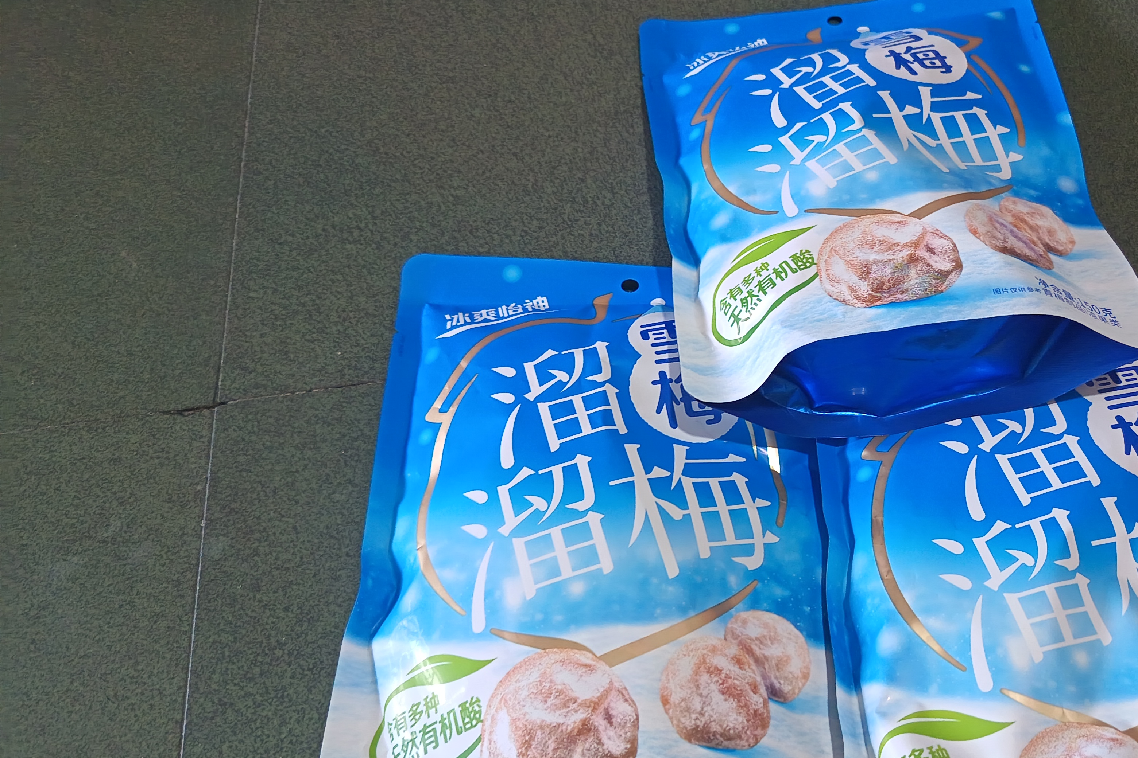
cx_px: 729
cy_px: 461
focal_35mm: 32
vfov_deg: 40.9
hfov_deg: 57.8
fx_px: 1011
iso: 3333
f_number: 1.75
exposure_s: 1/50
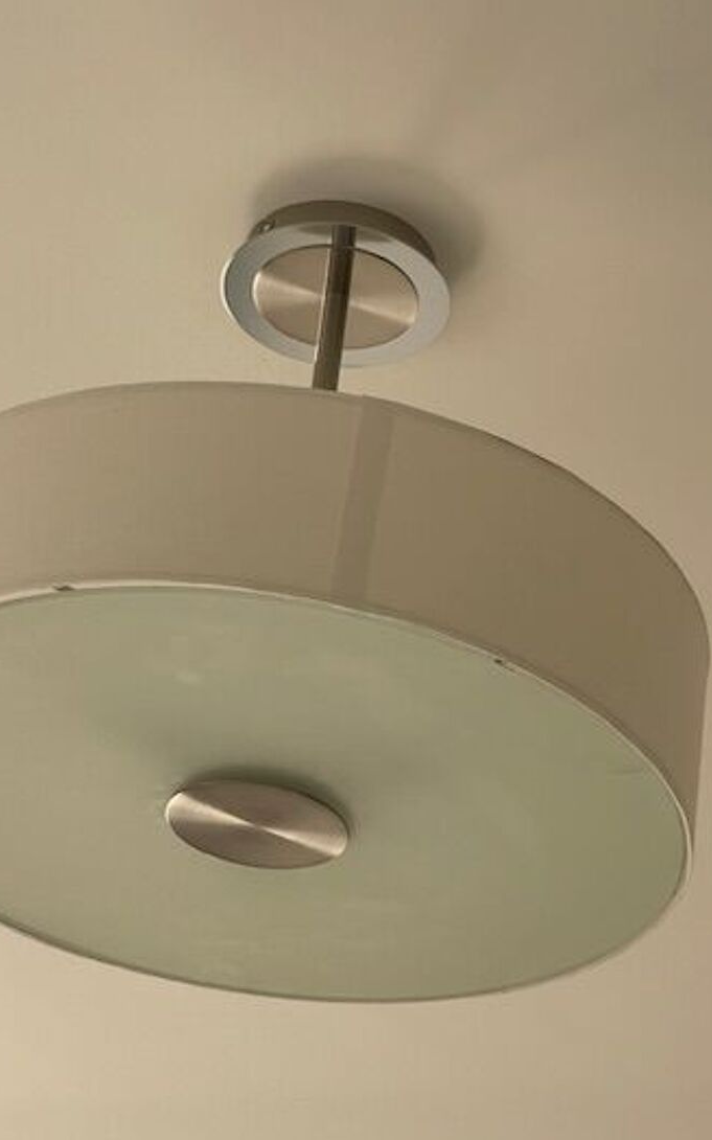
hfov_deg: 15.7
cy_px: 695
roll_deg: -8.6
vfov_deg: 24.9
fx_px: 2578
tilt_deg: +27.9
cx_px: 293
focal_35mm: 83
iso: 50
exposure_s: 1/99
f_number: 2.2
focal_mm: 7.5
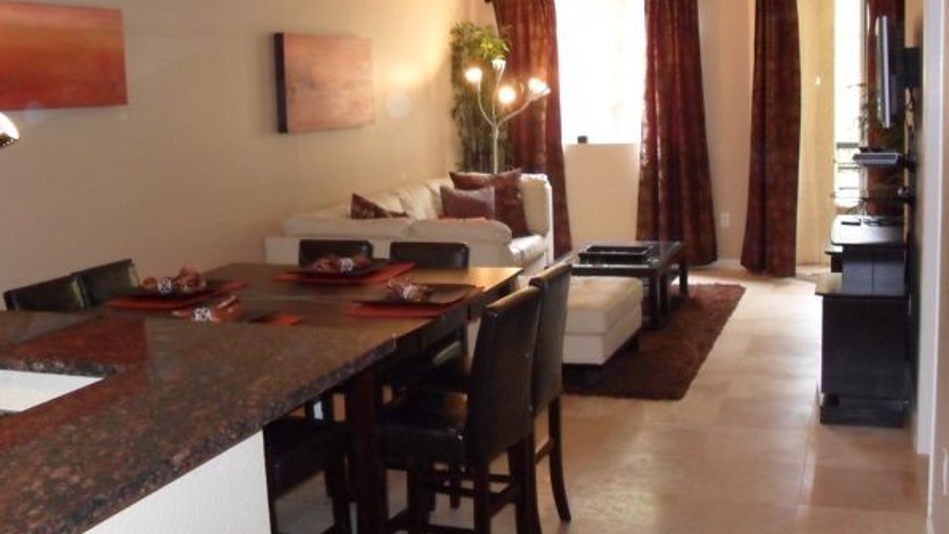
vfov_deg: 29.0
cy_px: 225
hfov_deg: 49.4
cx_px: 480
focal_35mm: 41
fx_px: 1032
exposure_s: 1/45
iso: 320
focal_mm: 6.3
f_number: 3
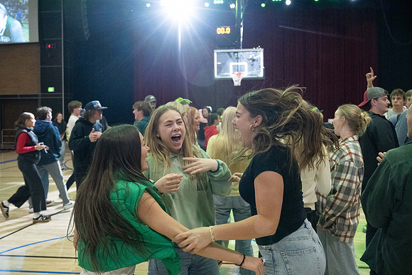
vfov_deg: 33.7
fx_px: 453
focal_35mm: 40
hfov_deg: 48.9
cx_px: 224
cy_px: 113
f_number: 4
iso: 8000
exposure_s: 1/400
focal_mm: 33.5
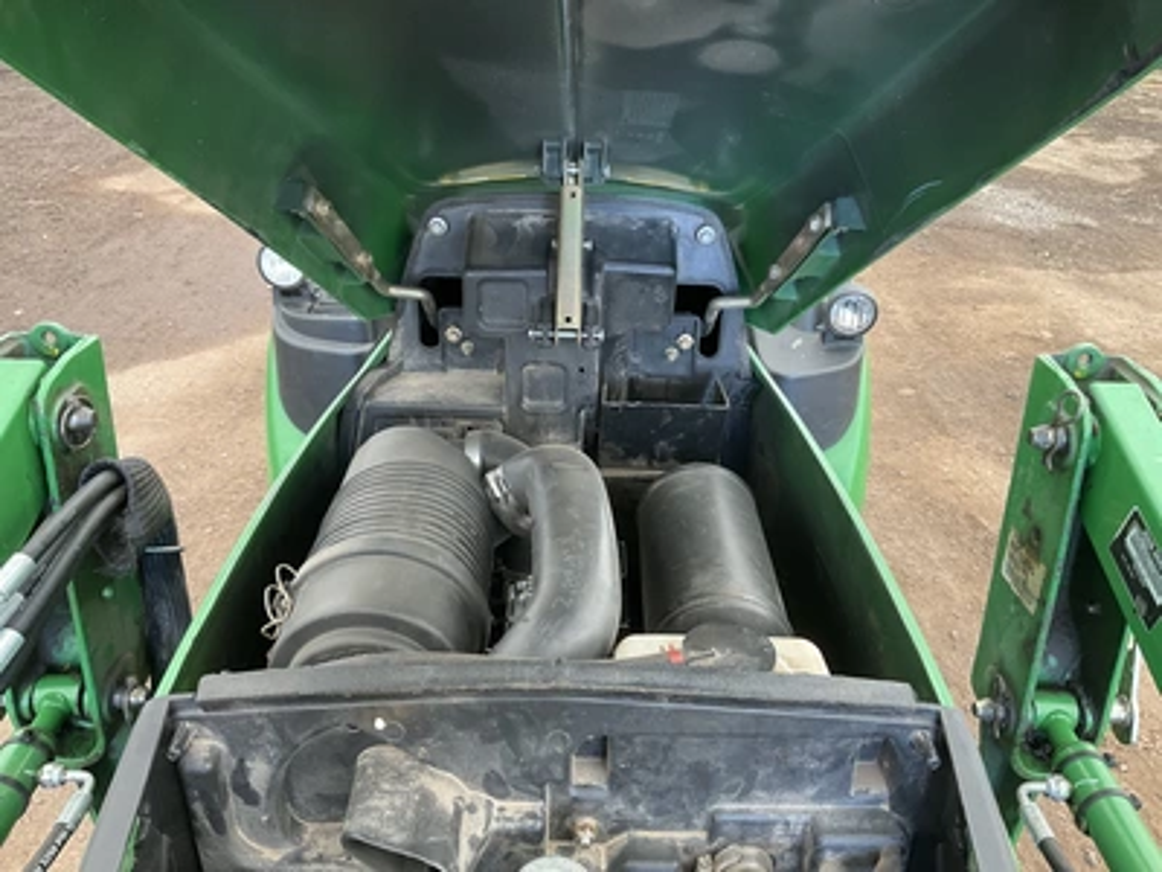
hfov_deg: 61.7
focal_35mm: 29
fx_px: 973
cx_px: 581
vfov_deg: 48.2
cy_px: 436
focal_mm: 3
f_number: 1.8
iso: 64
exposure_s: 1/78
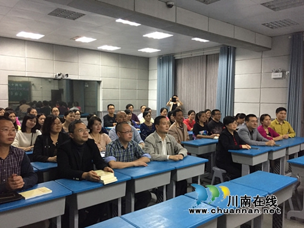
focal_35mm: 29
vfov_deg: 48.2
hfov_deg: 61.7
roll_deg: -2.0
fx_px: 255
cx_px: 152
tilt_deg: -4.2
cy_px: 114
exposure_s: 1/33
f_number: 2.2
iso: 250
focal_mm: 4.15
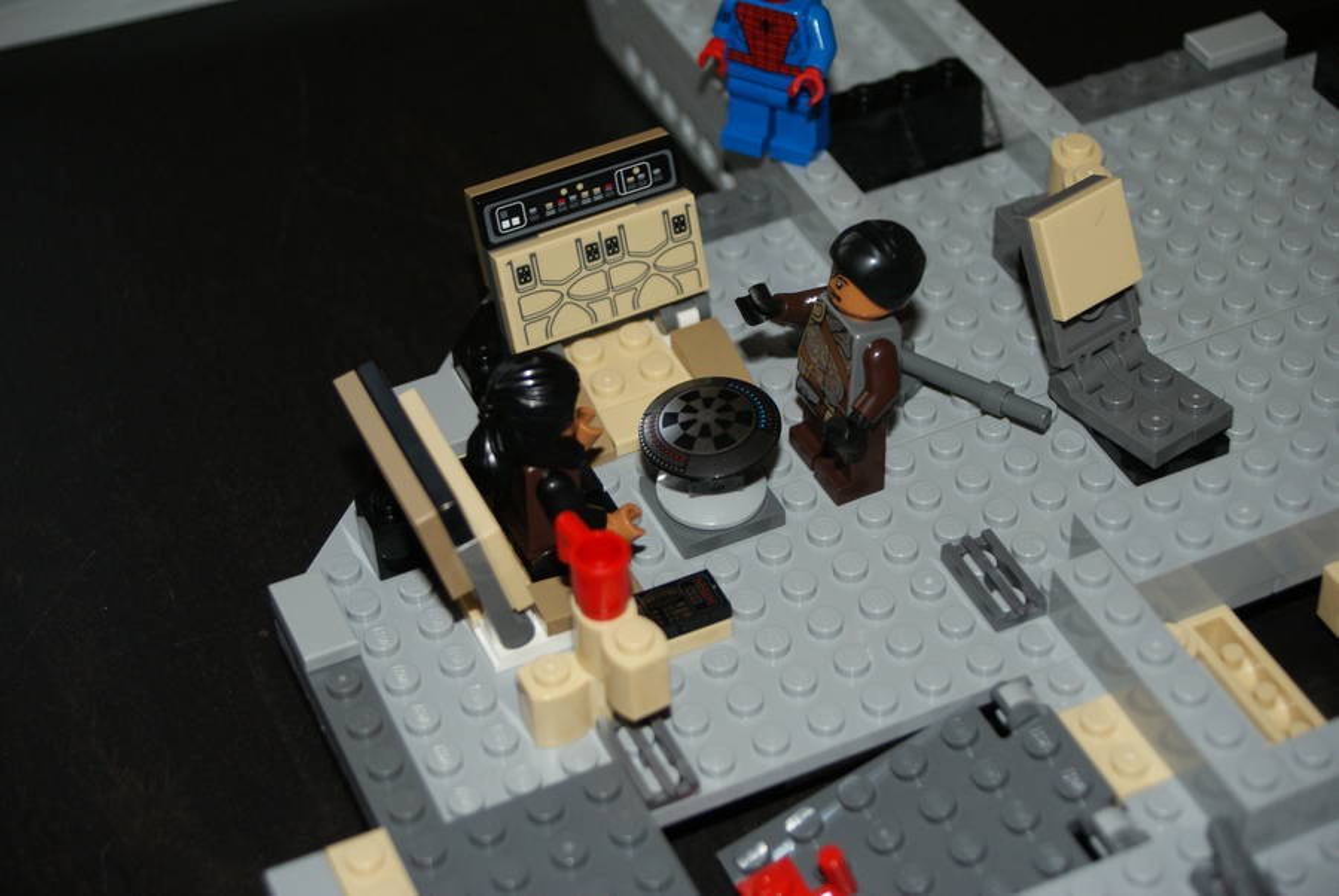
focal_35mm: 75
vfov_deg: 18.2
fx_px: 2792
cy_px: 448
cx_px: 670
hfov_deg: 27.0
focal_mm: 50
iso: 400
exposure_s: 1/80
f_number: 5.6
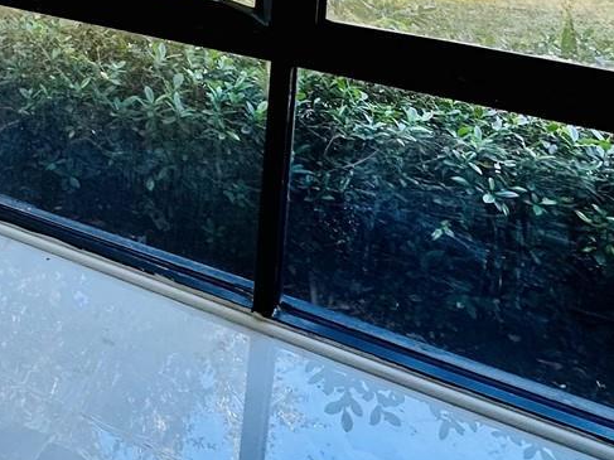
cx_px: 52
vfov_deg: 26.5
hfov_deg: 38.2
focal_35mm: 46
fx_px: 816
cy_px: -142
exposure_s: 1/99
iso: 40
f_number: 2.2
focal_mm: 2.22
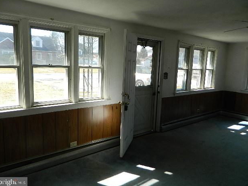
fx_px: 186
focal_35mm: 26
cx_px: 125
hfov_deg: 67.3
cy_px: 91
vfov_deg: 53.1
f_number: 3.1
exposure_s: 1/160
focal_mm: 4.5
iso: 80
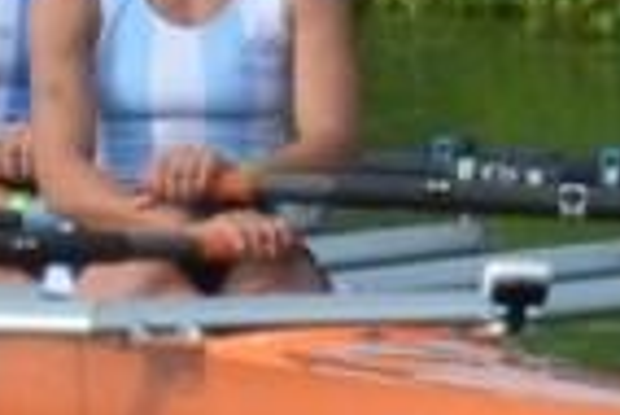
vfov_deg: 5.3
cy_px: 28
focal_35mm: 261
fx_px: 4492
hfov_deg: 7.9
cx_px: 31
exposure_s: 1/1250
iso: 400
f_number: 5.6
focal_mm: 55
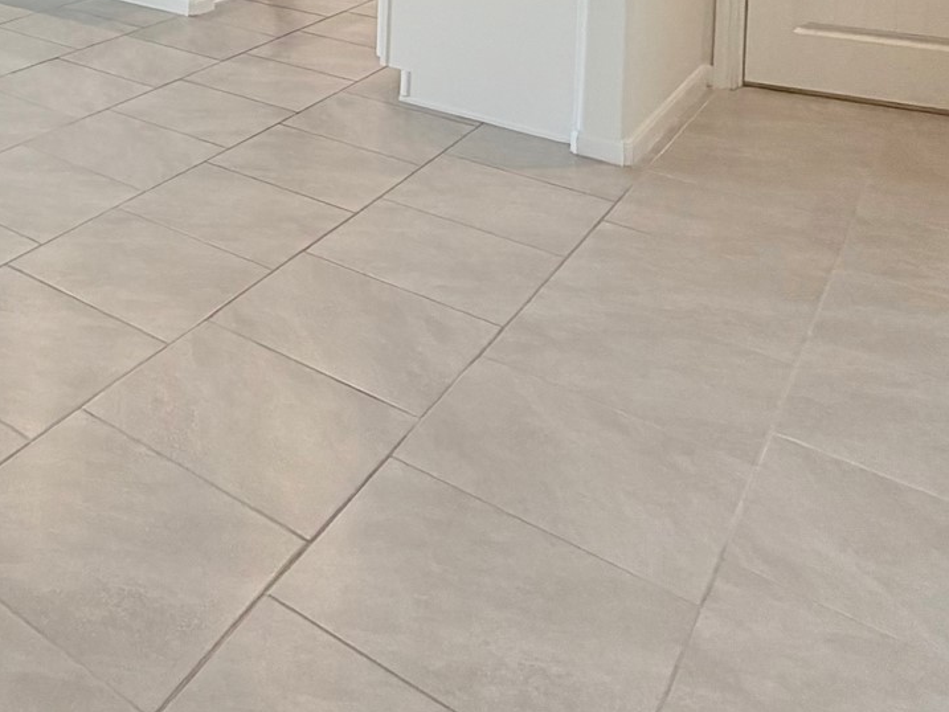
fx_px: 1097
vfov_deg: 28.9
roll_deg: +0.0
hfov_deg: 38.3
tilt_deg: -2.5
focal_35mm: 40
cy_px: -228
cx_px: -109
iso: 160
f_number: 2.2
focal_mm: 2.22
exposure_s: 1/120
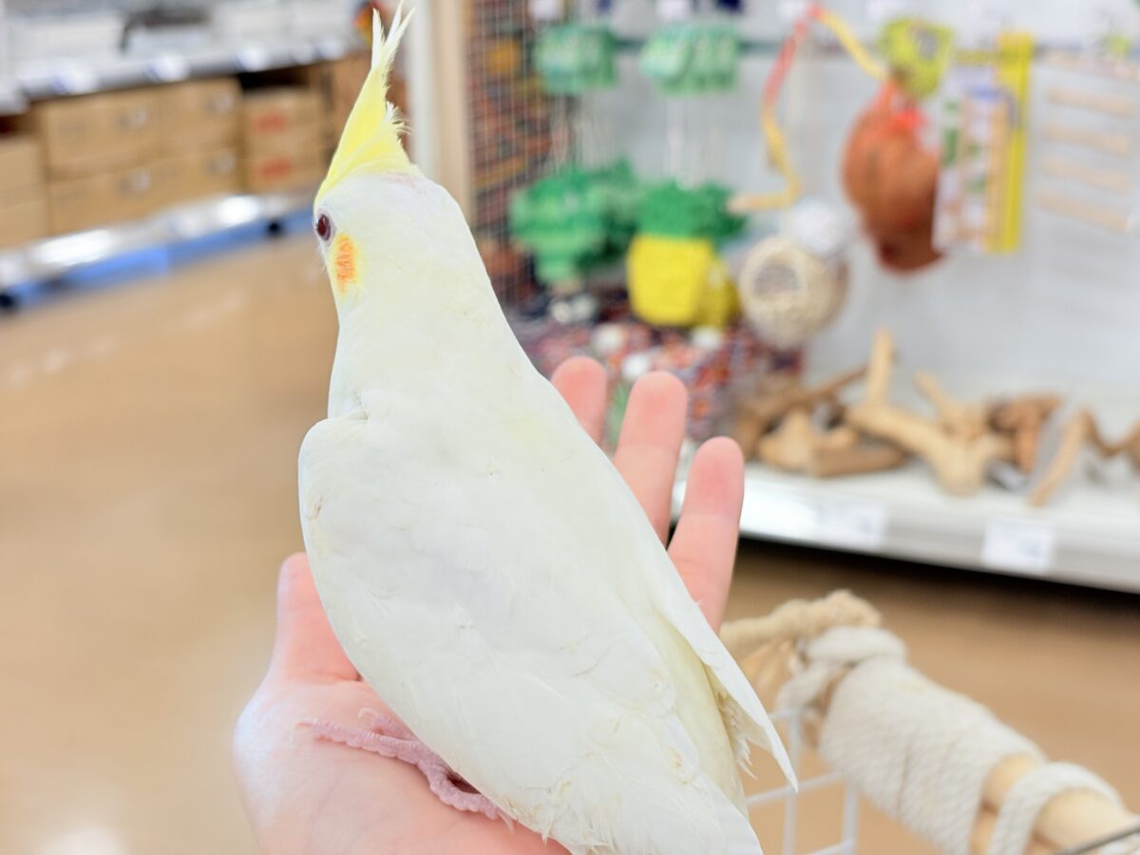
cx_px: 570
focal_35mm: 52
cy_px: 428
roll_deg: +1.4
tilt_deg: -15.3
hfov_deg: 36.8
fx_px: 1713
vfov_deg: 28.0
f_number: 1.6
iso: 32
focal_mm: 5.96
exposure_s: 1/50
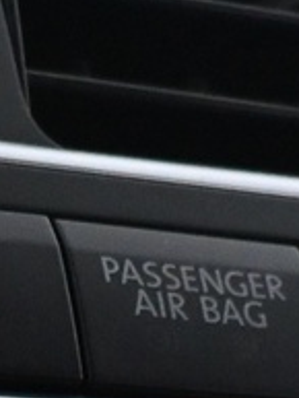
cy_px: 1002
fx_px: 2232
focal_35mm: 194
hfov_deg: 7.5
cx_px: -179
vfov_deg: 9.0
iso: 3200
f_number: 3.5
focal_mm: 16
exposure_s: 1/80
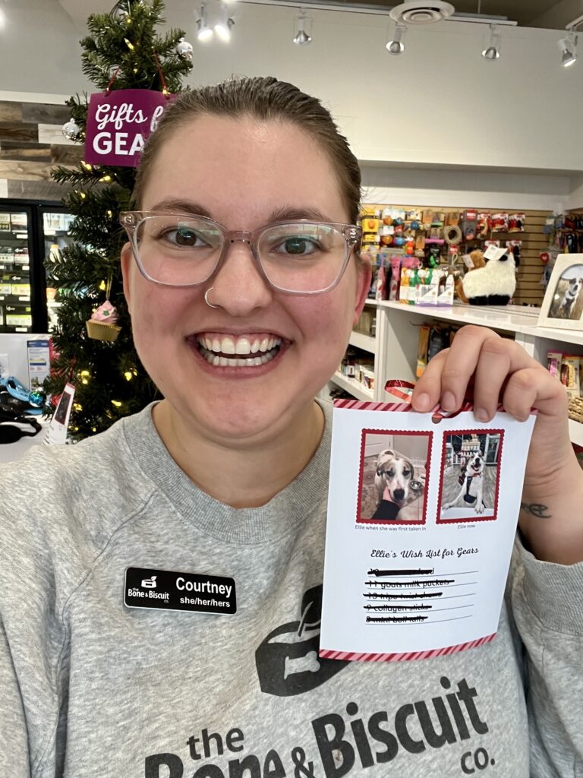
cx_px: 292
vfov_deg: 60.0
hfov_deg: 46.8
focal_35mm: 30
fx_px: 674
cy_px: 389
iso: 125
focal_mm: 2.71
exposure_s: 1/60
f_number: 2.2
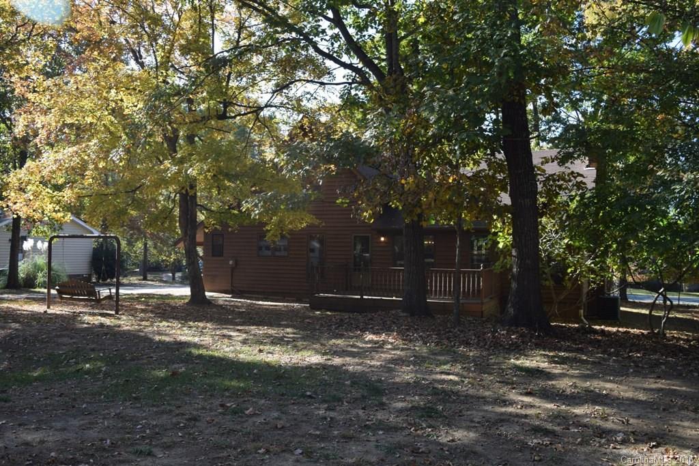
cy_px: 233
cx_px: 350
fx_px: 641
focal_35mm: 33
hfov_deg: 57.2
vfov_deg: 40.0
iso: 100
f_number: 5.6
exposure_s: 1/125
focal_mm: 22
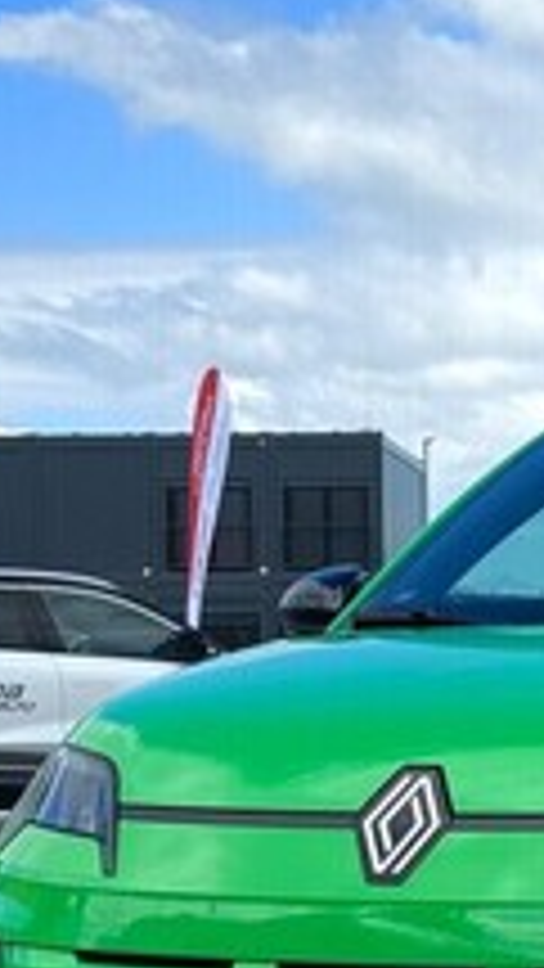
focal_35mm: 134
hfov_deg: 8.8
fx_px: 3435
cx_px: 805
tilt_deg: +1.0
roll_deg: +1.2
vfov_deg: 16.0
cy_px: 682
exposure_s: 1/4608
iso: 64
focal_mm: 6.76
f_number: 1.78
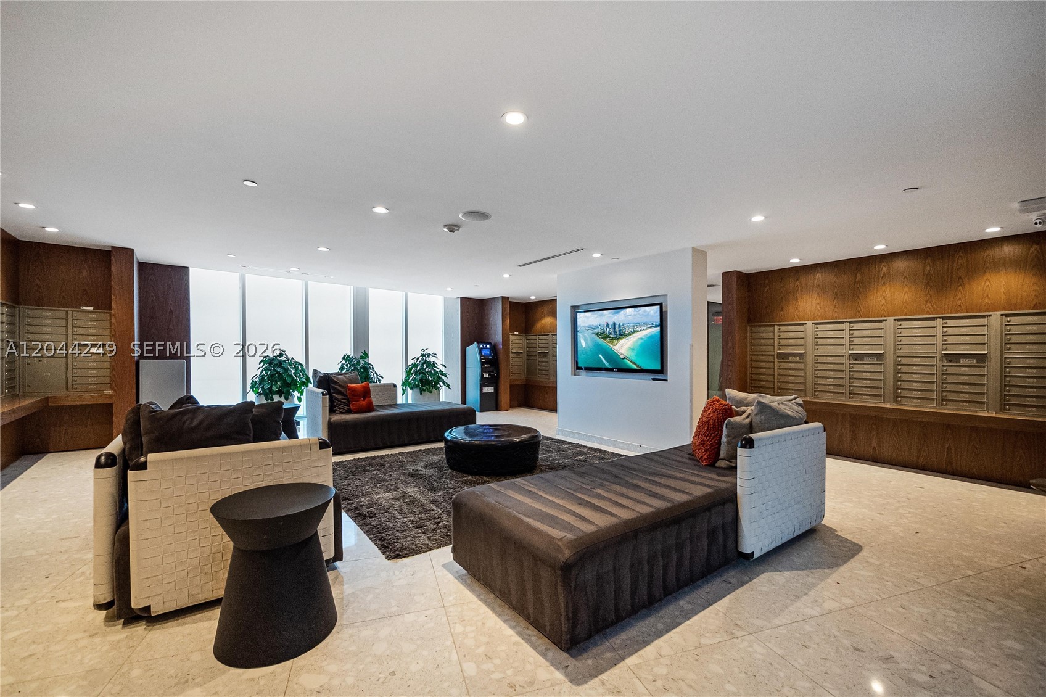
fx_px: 407
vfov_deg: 81.2
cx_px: 523
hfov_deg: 104.3
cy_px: 348
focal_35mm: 14
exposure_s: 1/160
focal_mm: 7
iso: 1250
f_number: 4
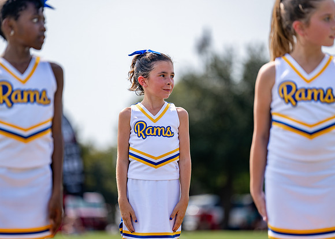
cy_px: 120
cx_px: 168
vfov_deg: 7.4
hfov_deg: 10.3
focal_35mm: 195
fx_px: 1855
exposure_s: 1/1600
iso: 100
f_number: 2.8
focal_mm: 185
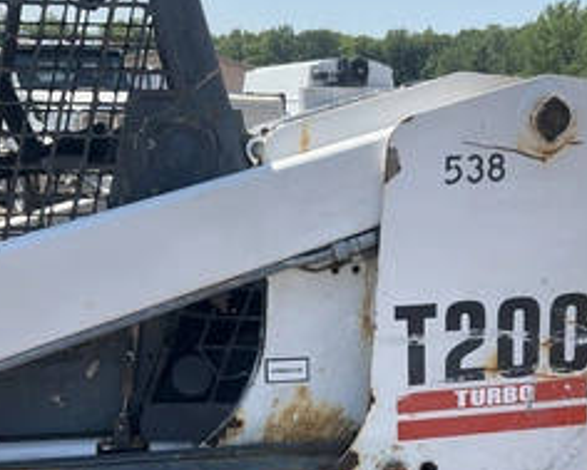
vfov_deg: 30.8
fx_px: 834
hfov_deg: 38.6
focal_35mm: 48
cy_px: 363
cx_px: 358
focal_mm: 3
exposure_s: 1/1168
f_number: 1.8
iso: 25
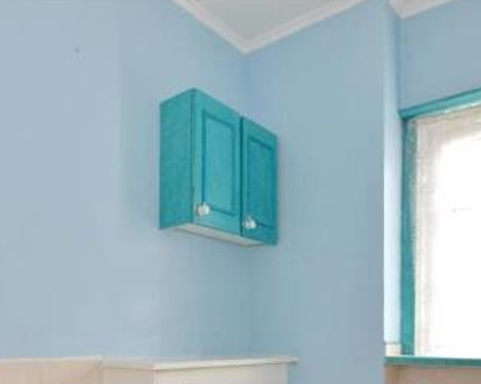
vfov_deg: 43.0
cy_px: 348
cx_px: 226
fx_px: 441
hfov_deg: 57.2
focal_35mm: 31
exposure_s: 1/15
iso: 400
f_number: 11
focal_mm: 10
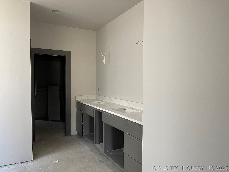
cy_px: 86
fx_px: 165
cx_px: 114
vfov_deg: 54.9
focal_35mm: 25
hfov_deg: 69.4
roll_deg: -0.4
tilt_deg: -2.5
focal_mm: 5.1
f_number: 1.6
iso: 125
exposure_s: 1/60
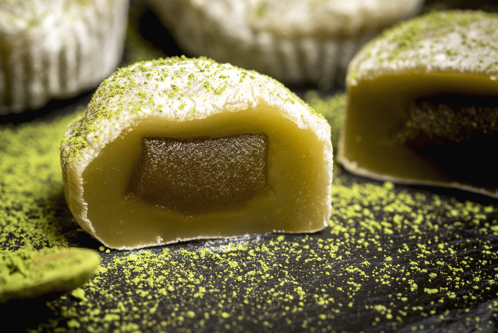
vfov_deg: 13.1
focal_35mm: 105
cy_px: 166
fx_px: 1453
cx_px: 249
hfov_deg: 19.4
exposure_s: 1/125
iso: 100
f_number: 13
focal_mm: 105
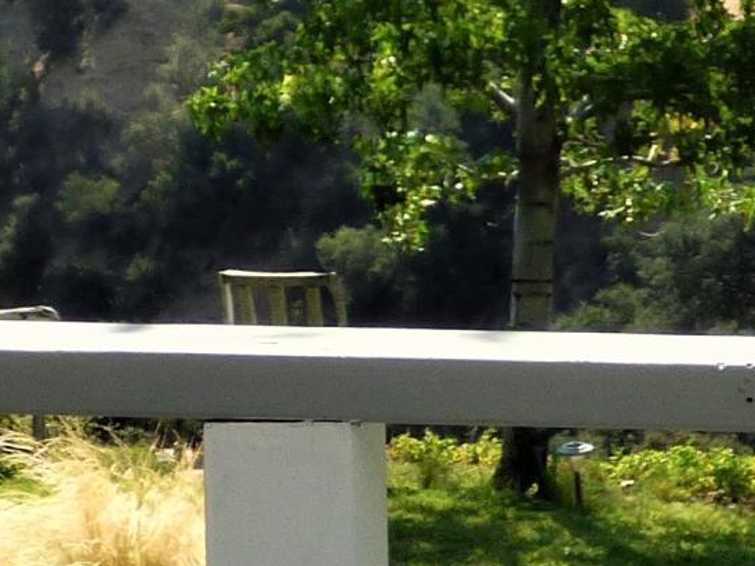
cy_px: 371
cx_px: 595
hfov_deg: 12.4
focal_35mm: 159
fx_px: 3467
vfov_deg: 9.3
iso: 100
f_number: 3.2
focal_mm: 5.04
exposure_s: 1/800
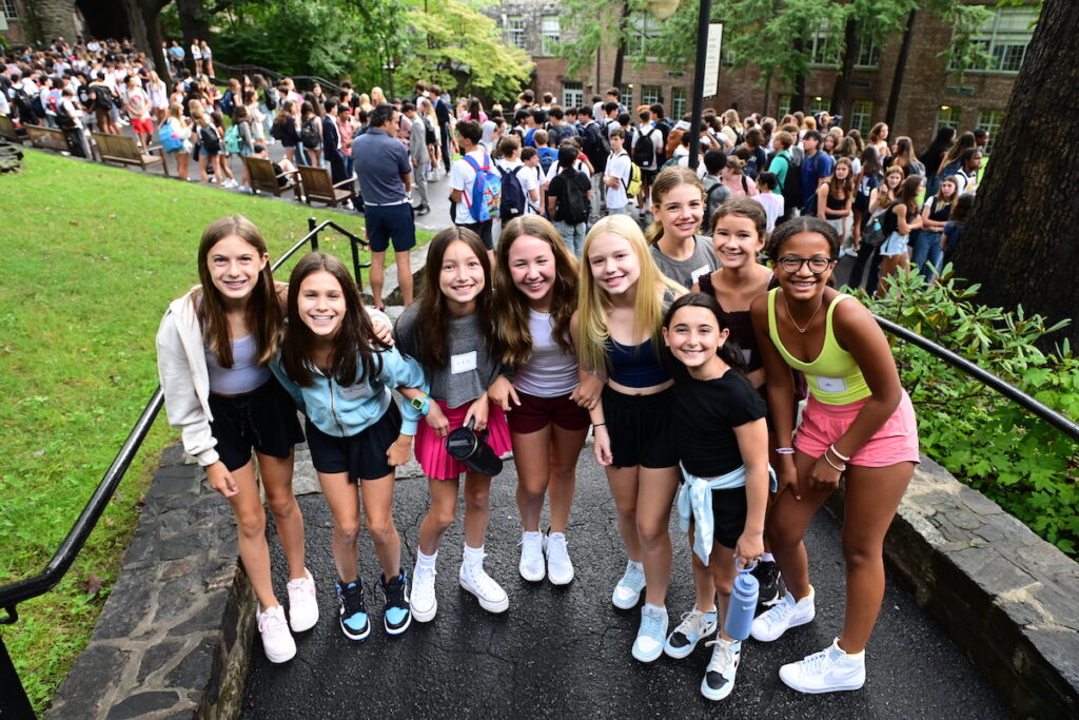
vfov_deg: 53.1
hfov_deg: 73.7
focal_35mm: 24
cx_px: 540
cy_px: 360
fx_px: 719
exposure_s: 1/400
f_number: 4
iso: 2500
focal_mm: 24
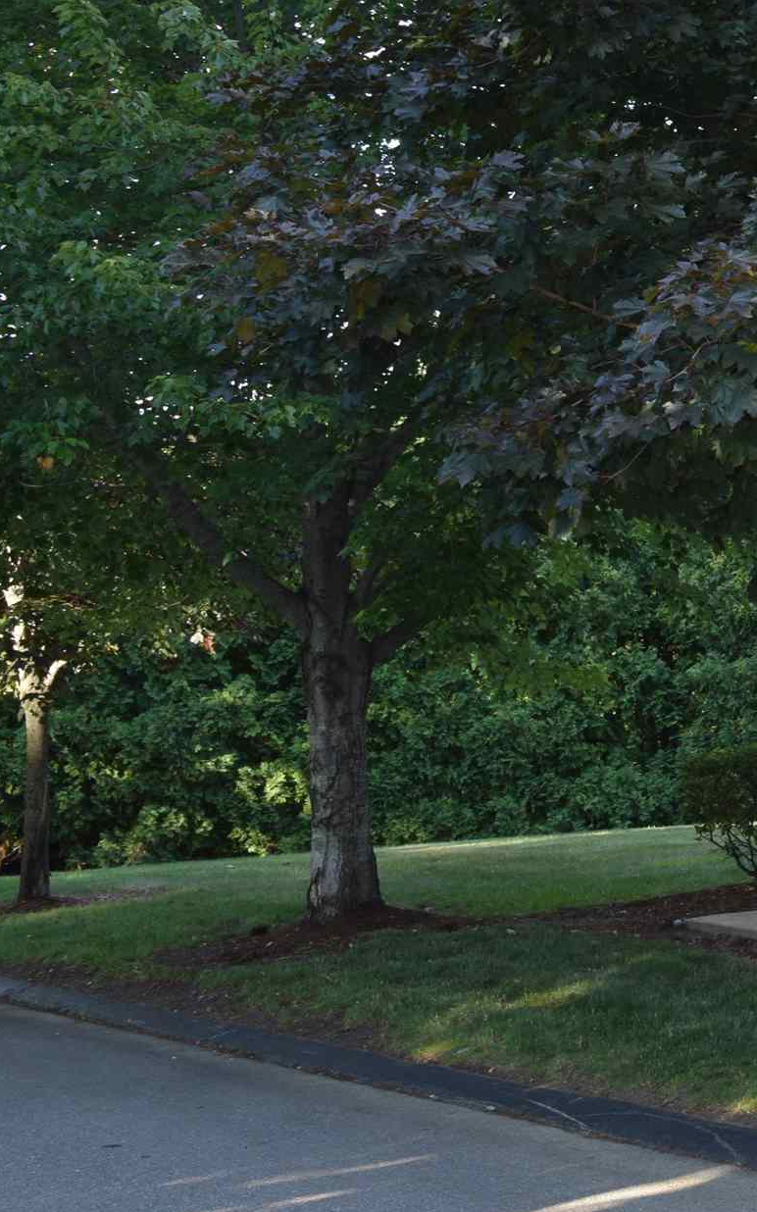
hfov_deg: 14.8
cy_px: 423
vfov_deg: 27.0
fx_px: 2510
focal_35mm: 76
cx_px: 1408
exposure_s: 1/125
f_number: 5.6
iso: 280
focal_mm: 20
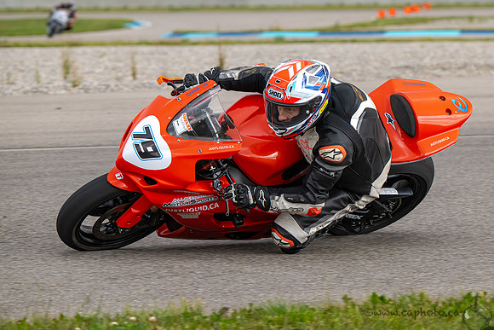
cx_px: 313
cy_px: 153
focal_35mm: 228
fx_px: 3135
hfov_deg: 9.0
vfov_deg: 6.0
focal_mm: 180
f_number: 6.3
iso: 1000
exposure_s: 1/1250
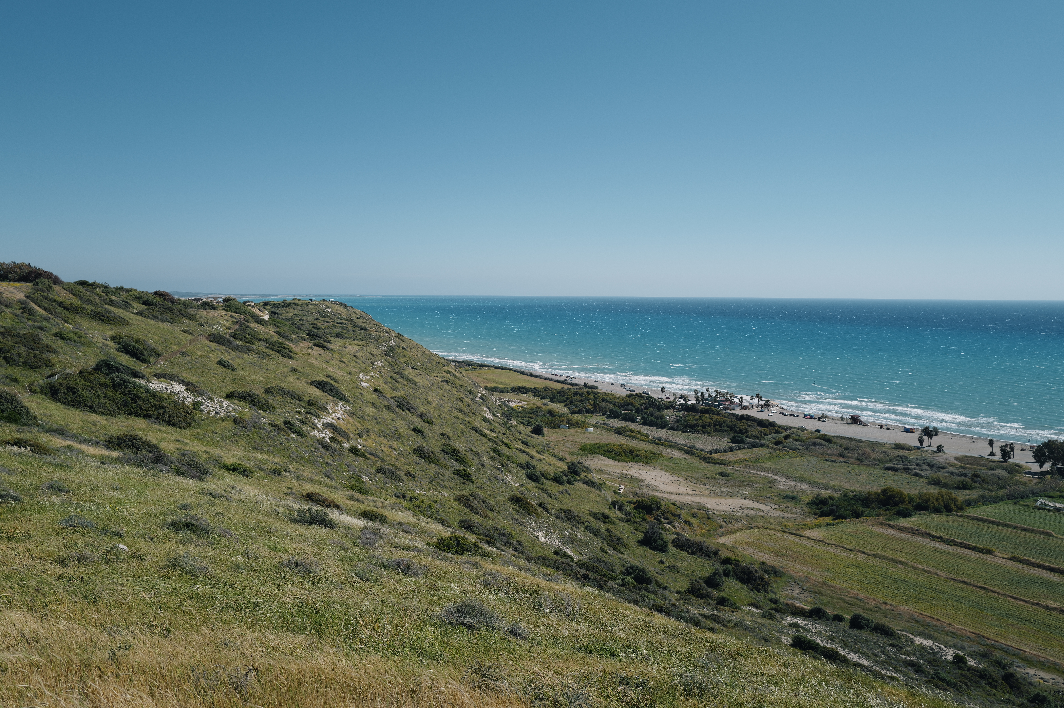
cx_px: 532
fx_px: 827
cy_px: 354
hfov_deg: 65.5
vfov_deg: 46.4
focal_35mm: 28
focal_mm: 28
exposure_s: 1/640
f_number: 5.6
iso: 100
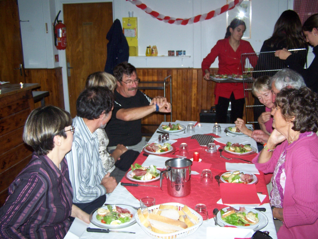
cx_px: 160
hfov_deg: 47.9
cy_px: 117
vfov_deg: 36.8
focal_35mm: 39
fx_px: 358
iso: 140
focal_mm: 6.3
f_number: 2.8
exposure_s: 1/60
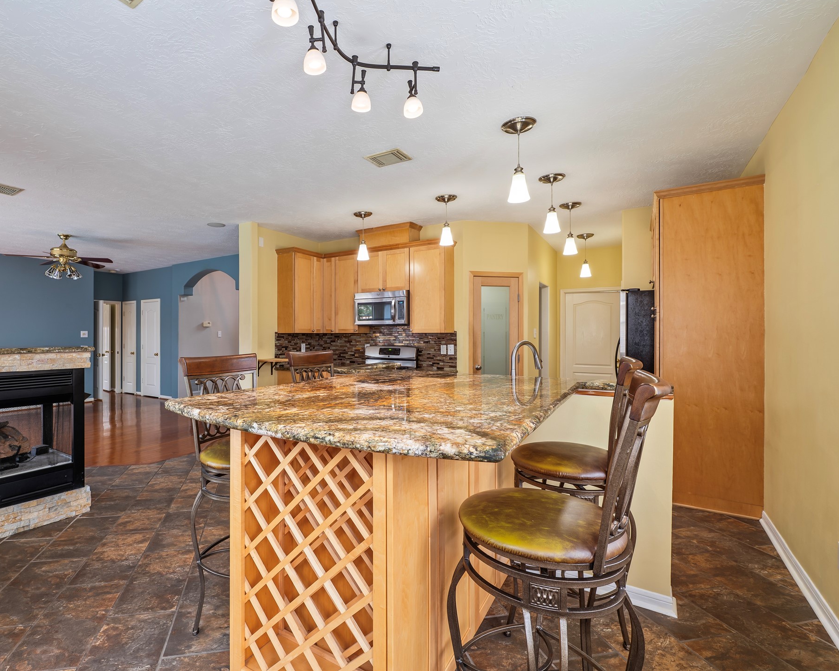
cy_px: 334
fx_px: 422
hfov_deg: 88.7
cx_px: 341
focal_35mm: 17
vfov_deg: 77.0
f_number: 6.3
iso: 125
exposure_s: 1/4
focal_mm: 15
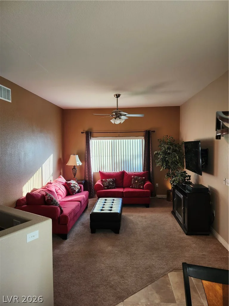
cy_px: 153
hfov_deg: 58.9
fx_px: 203
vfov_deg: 73.9
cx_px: 114
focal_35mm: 23
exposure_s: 1/120
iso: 160
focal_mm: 5.54
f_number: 1.8
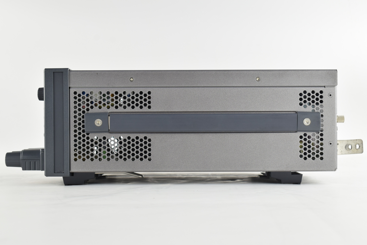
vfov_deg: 20.2
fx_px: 688
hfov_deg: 29.9
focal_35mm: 68
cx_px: 184
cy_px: 122
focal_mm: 45
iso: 400
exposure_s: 1/30
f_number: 10
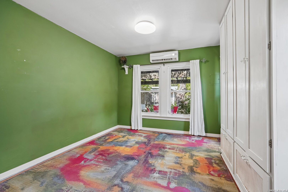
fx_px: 132
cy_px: 96
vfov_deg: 72.1
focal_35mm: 16
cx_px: 144
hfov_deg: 95.0
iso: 400
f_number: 8
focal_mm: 16.5
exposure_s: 1/8
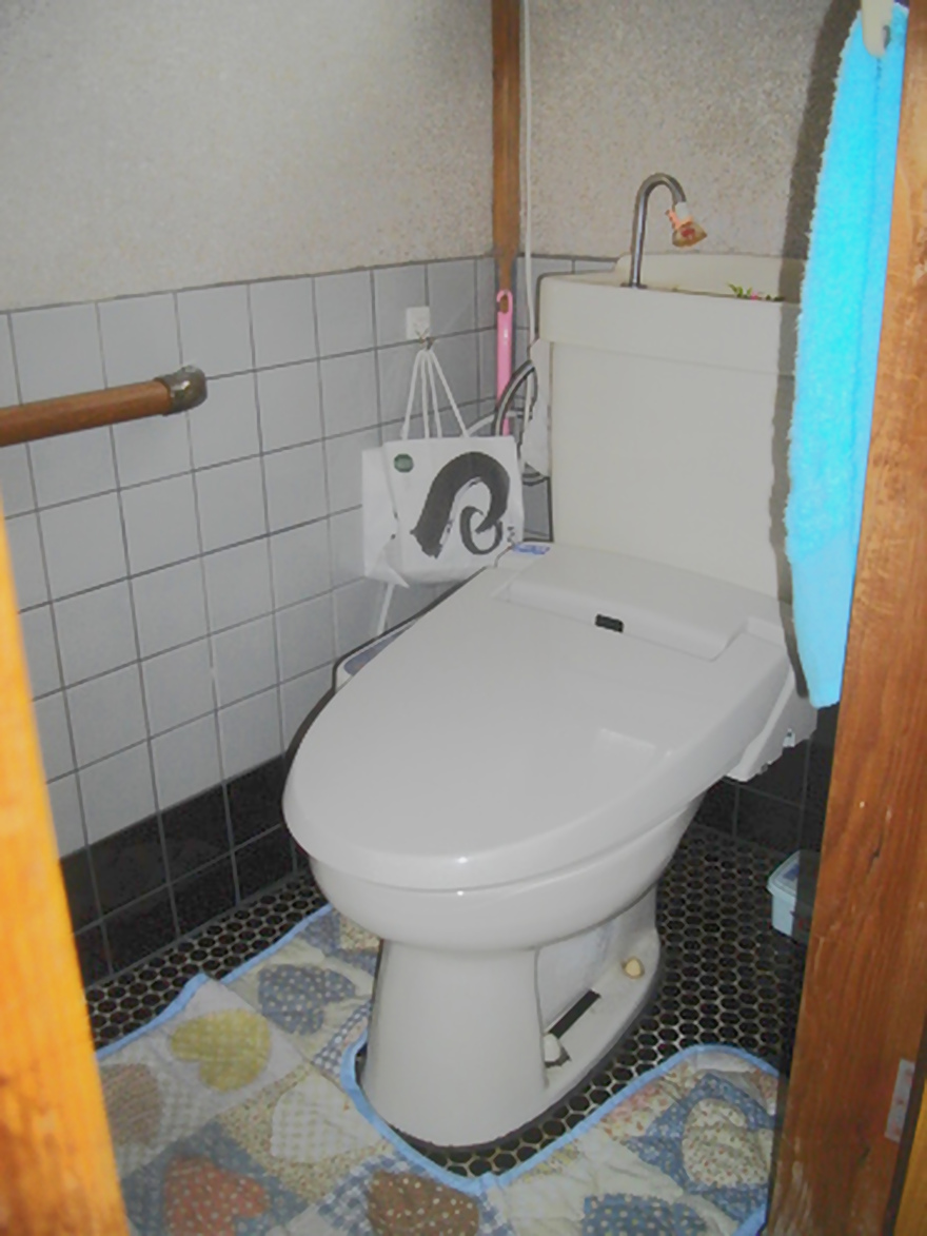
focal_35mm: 31
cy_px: 618
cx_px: 464
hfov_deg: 45.4
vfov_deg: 58.3
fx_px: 1107
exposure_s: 1/50
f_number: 2.9
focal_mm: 5.7
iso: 200
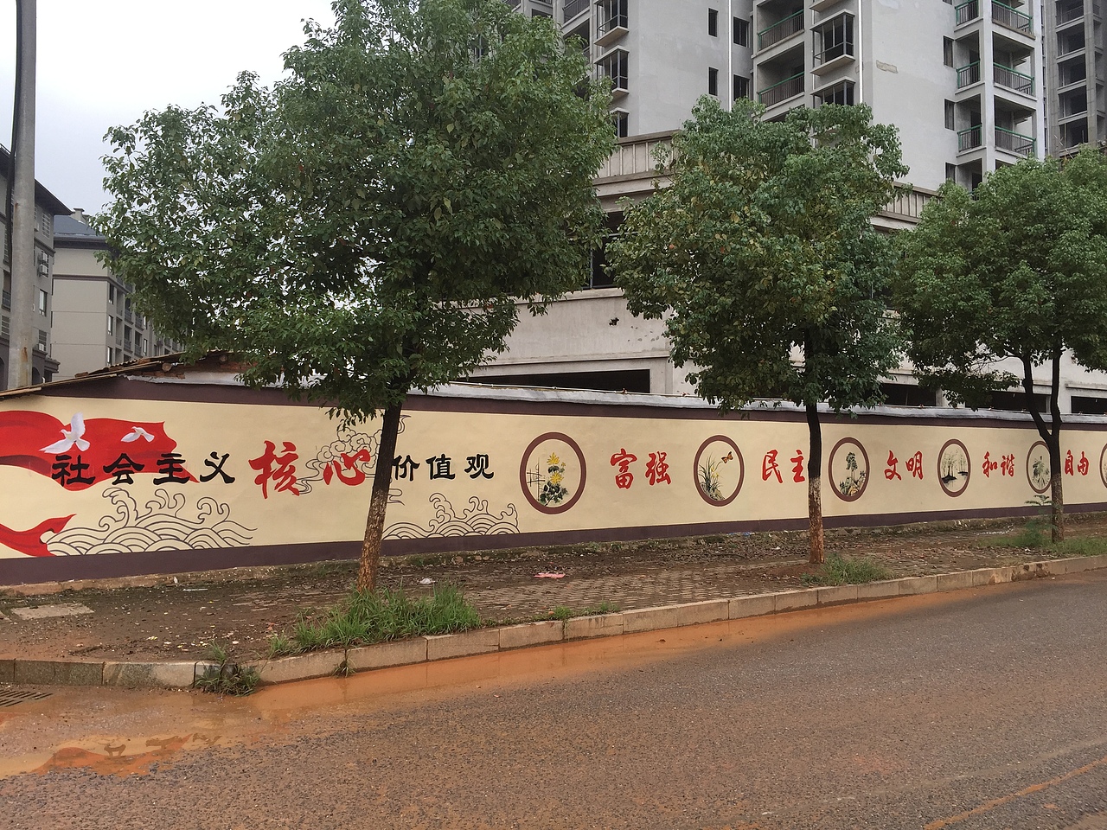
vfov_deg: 48.2
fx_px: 927
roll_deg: -0.9
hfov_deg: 61.7
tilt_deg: +2.0
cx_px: 554
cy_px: 415
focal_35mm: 29
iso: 32
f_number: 2.2
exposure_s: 1/359
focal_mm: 4.15
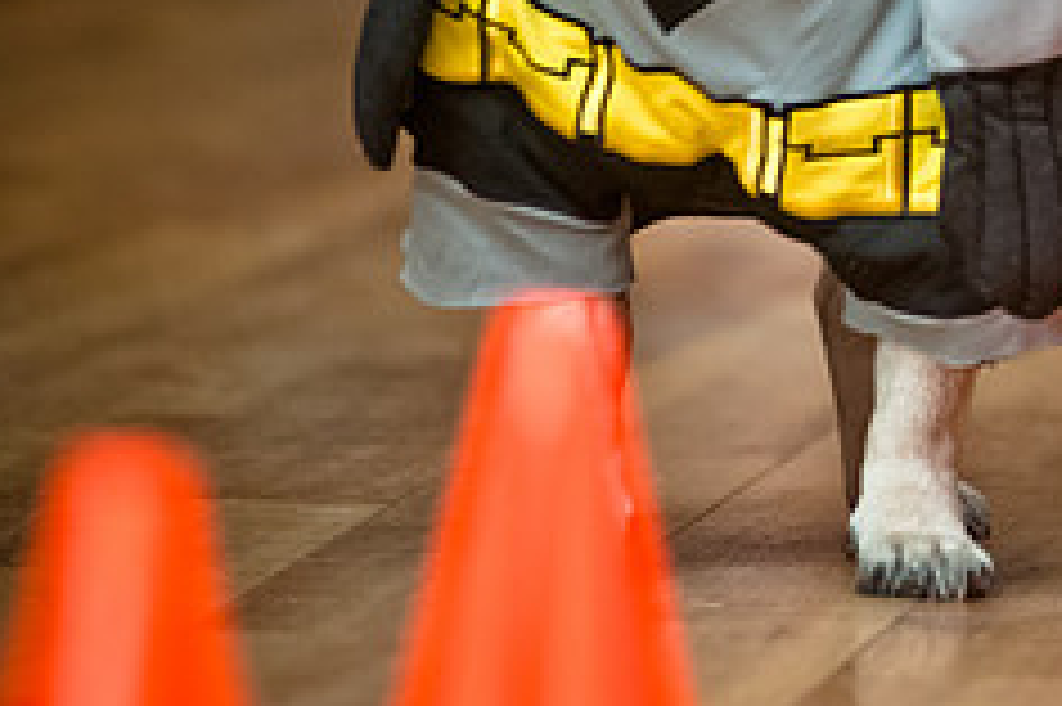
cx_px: 1278
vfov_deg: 1.9
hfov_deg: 2.8
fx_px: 21726
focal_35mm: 737
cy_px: -115
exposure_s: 1/200
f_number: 2.8
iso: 200
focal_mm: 200
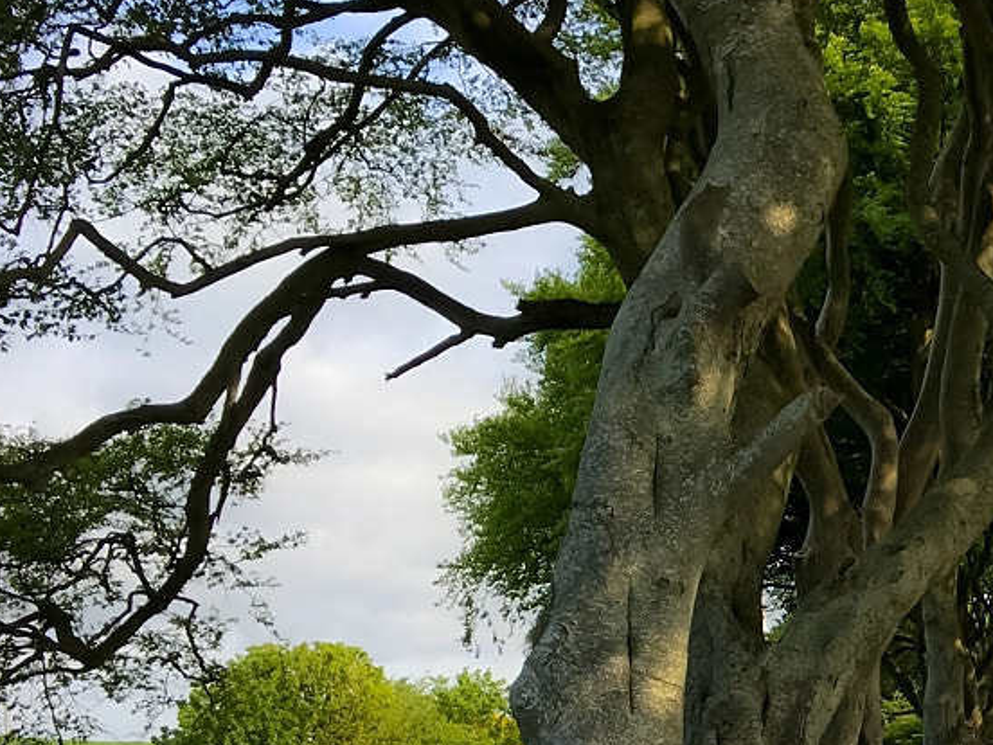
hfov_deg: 20.6
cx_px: 1400
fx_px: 2410
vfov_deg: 17.3
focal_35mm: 84
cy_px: 695
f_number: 2.2
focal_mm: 4.15
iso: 25
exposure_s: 1/905
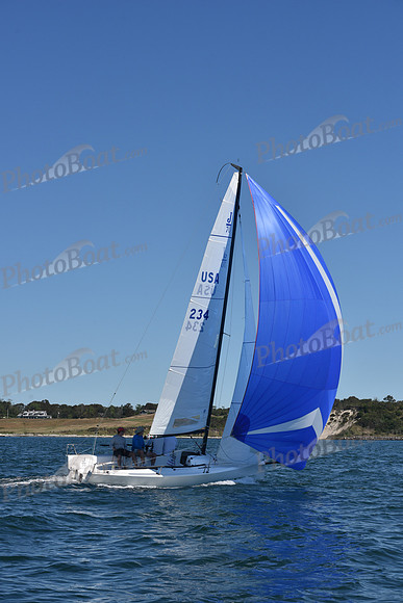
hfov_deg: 19.5
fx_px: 1175
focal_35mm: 70
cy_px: 302
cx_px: 202
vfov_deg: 28.8
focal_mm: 70
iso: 250
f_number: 9
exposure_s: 1/1250
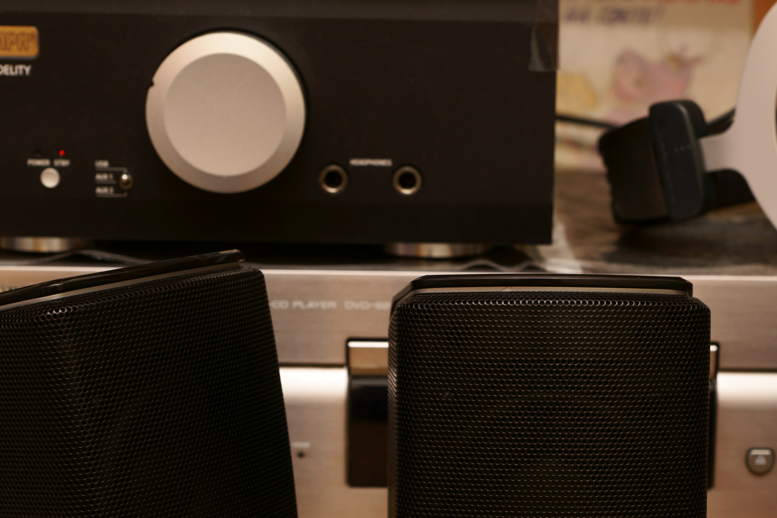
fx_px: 2457
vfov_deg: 12.0
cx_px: 528
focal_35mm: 114
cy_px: 430
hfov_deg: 17.9
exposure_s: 1/60
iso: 50
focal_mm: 45
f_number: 5.6
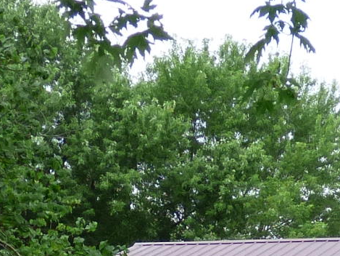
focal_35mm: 128
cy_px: 415
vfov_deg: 11.0
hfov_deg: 15.4
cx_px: 231
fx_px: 1258
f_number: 2.8
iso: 100
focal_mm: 3.58
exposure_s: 1/500
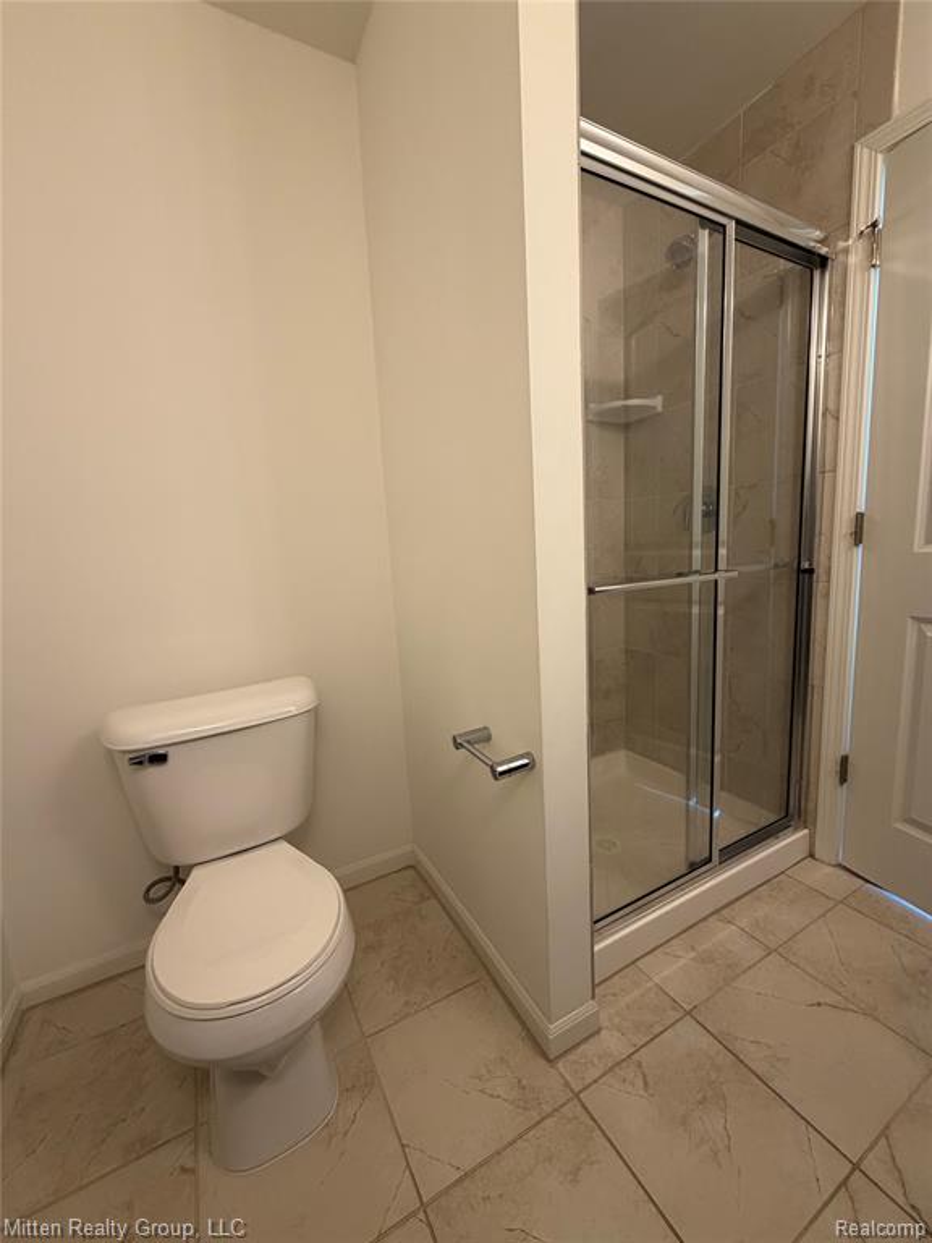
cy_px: 622
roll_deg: +3.2
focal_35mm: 14
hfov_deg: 85.7
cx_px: 466
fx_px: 503
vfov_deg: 102.1
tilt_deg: -8.3
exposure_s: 1/120
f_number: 2.2
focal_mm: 2.22
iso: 250
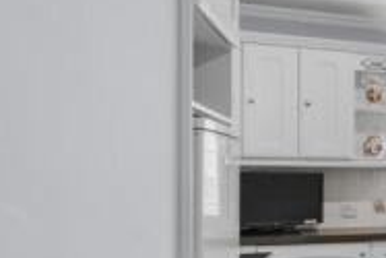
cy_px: 191
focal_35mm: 56
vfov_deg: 24.0
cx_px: 670
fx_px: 601
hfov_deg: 22.8
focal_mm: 16
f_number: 8
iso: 320
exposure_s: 1
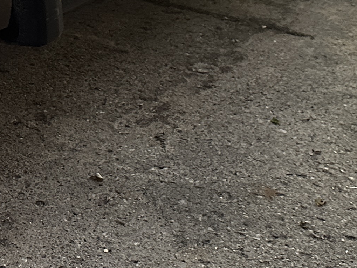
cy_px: -134
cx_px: -116
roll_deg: -0.5
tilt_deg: -11.2
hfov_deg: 19.0
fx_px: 980
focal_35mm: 95
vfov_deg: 14.5
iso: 1000
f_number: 1.78
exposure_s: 1/30
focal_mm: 6.86
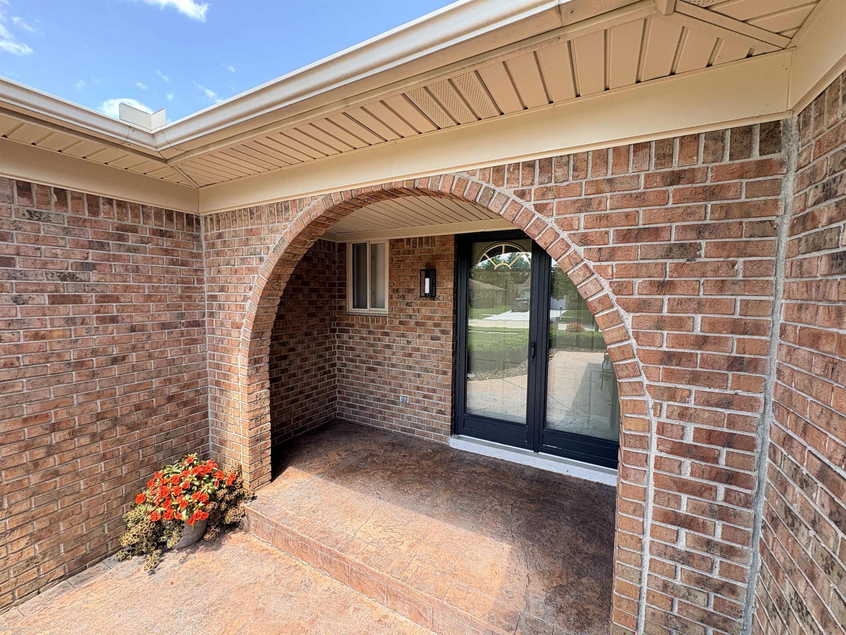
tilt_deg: -3.7
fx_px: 342
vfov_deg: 85.7
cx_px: 423
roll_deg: +0.1
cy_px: 318
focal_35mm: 14
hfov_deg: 102.1
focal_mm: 2.22
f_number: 2.2
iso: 40
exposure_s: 1/99
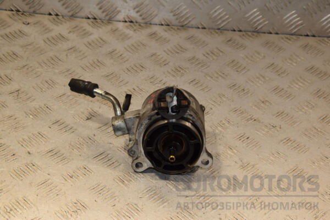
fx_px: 687
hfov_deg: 27.0
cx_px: 165
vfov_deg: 18.2
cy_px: 110
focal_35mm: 75
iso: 800
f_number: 8
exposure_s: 1/200
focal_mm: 50
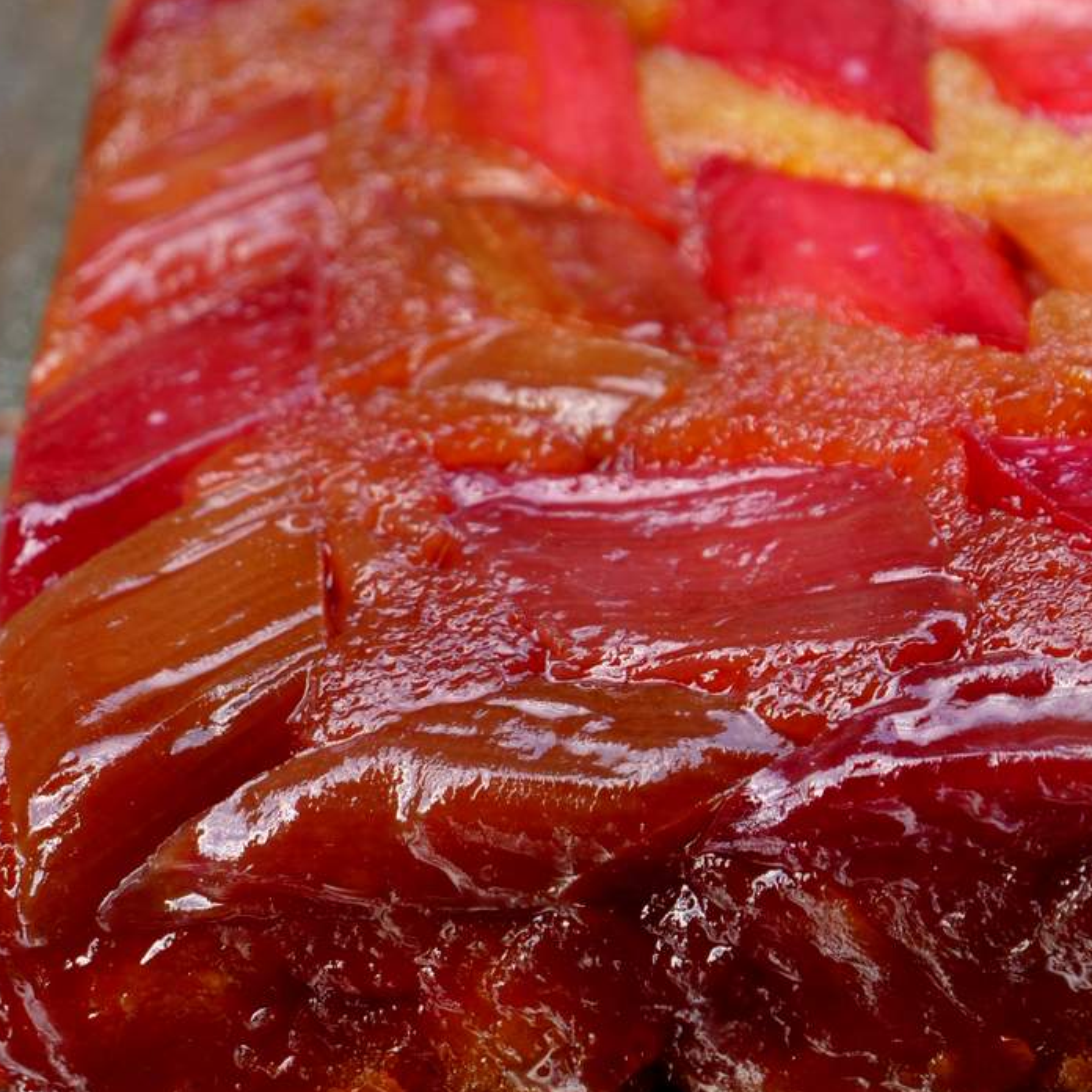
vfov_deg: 9.3
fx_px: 6674
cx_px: 841
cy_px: 270
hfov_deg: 9.3
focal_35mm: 187
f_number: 3.9
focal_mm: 46
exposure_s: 1/125
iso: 200
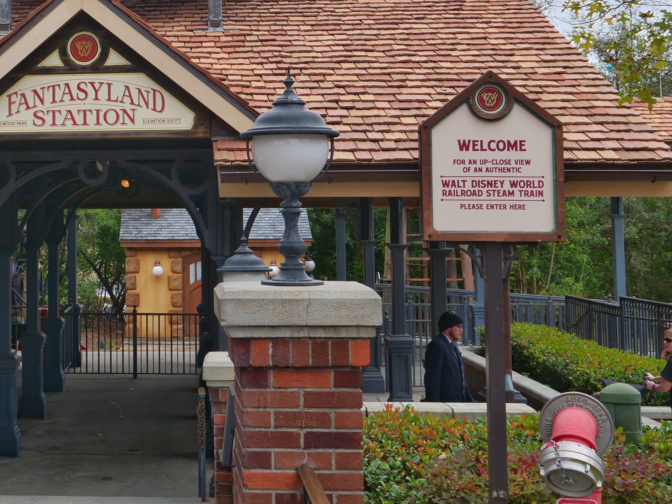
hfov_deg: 31.1
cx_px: 103
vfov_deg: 24.2
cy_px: 131
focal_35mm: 60
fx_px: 1165
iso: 200
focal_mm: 16
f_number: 6.3
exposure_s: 1/200
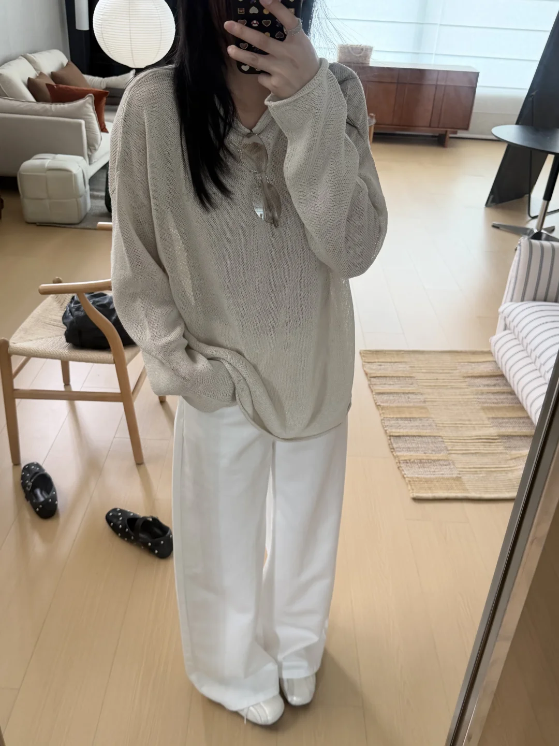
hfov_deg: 56.8
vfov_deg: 71.6
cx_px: 280
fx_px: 517
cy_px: 373
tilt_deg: -33.1
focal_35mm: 24
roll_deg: -4.1
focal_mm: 6.76
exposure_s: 1/69
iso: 200
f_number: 1.78
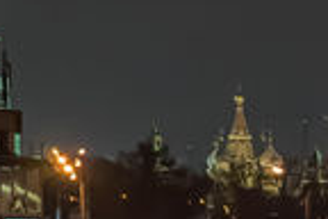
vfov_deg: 3.8
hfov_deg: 5.5
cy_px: 305
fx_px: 3298
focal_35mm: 362
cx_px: 774
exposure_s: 1/50
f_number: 5
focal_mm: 58
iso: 6400
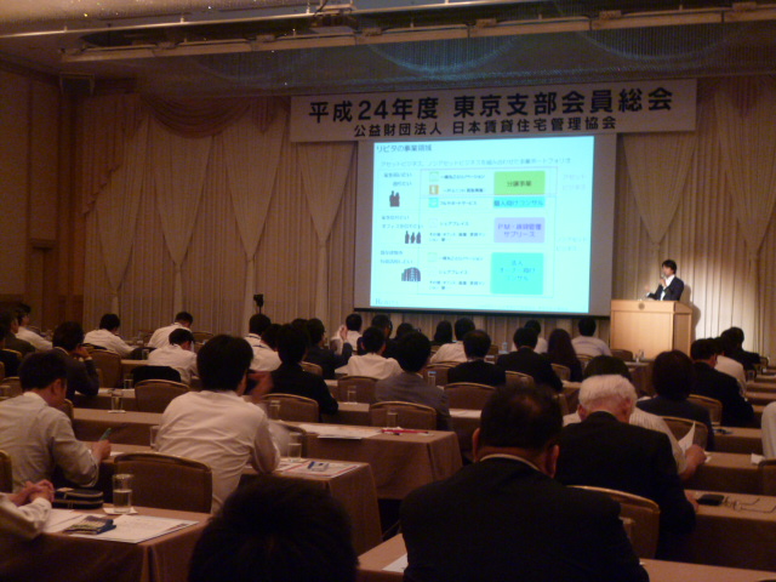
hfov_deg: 38.2
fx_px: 1121
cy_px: 291
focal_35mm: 50
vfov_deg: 29.1
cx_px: 388
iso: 400
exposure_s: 1/8
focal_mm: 8.9
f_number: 3.6
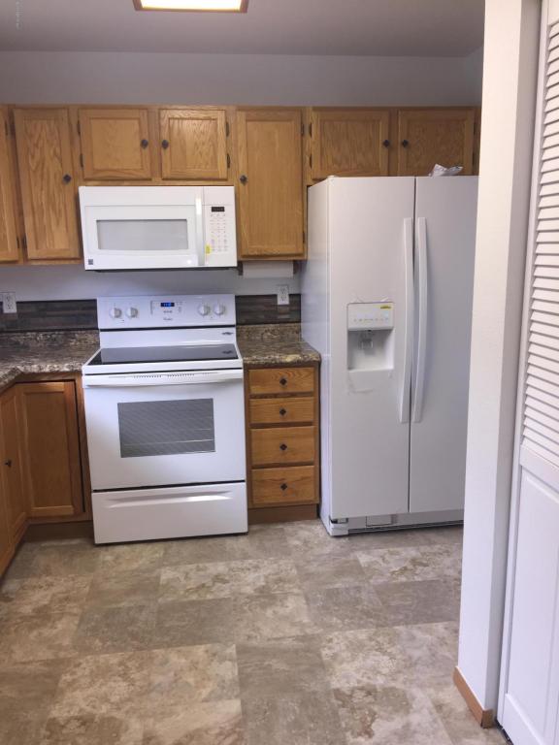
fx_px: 624
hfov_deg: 48.2
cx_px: 280
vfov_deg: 61.7
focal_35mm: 29
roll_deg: +0.7
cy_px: 372
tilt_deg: -12.1
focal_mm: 4.15
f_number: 2.2
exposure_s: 1/30
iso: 32
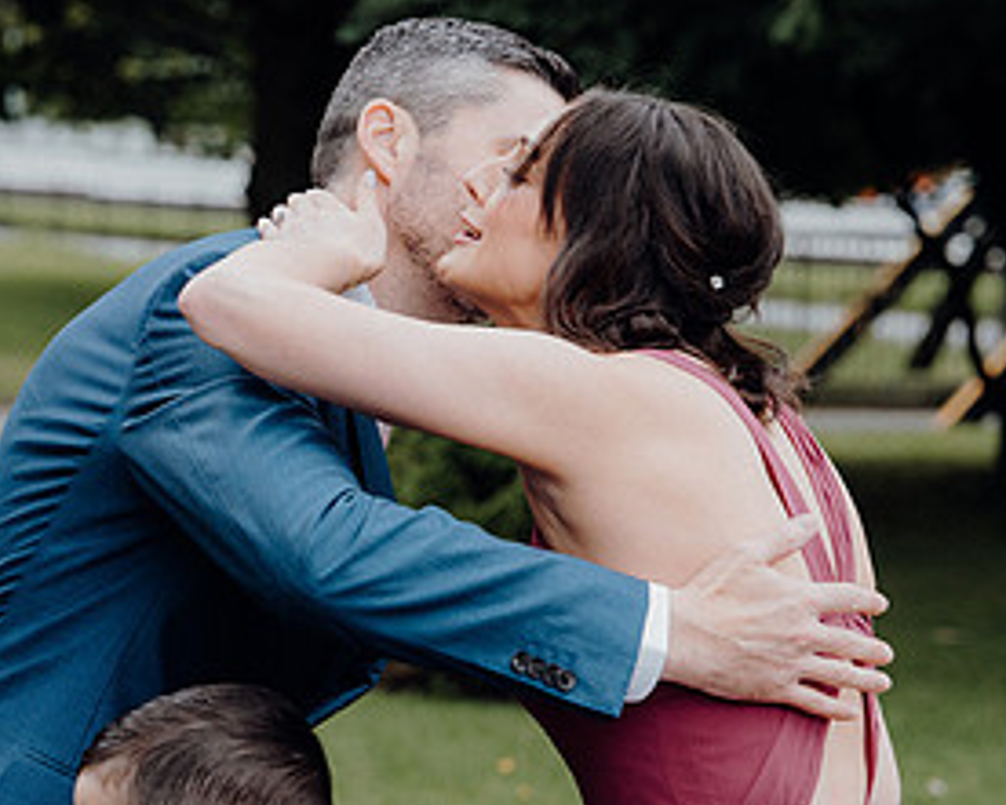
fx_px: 4110
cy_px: 490
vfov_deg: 11.2
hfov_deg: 14.0
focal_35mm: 138
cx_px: 459
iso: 640
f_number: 3.5
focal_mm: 70
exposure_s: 1/250
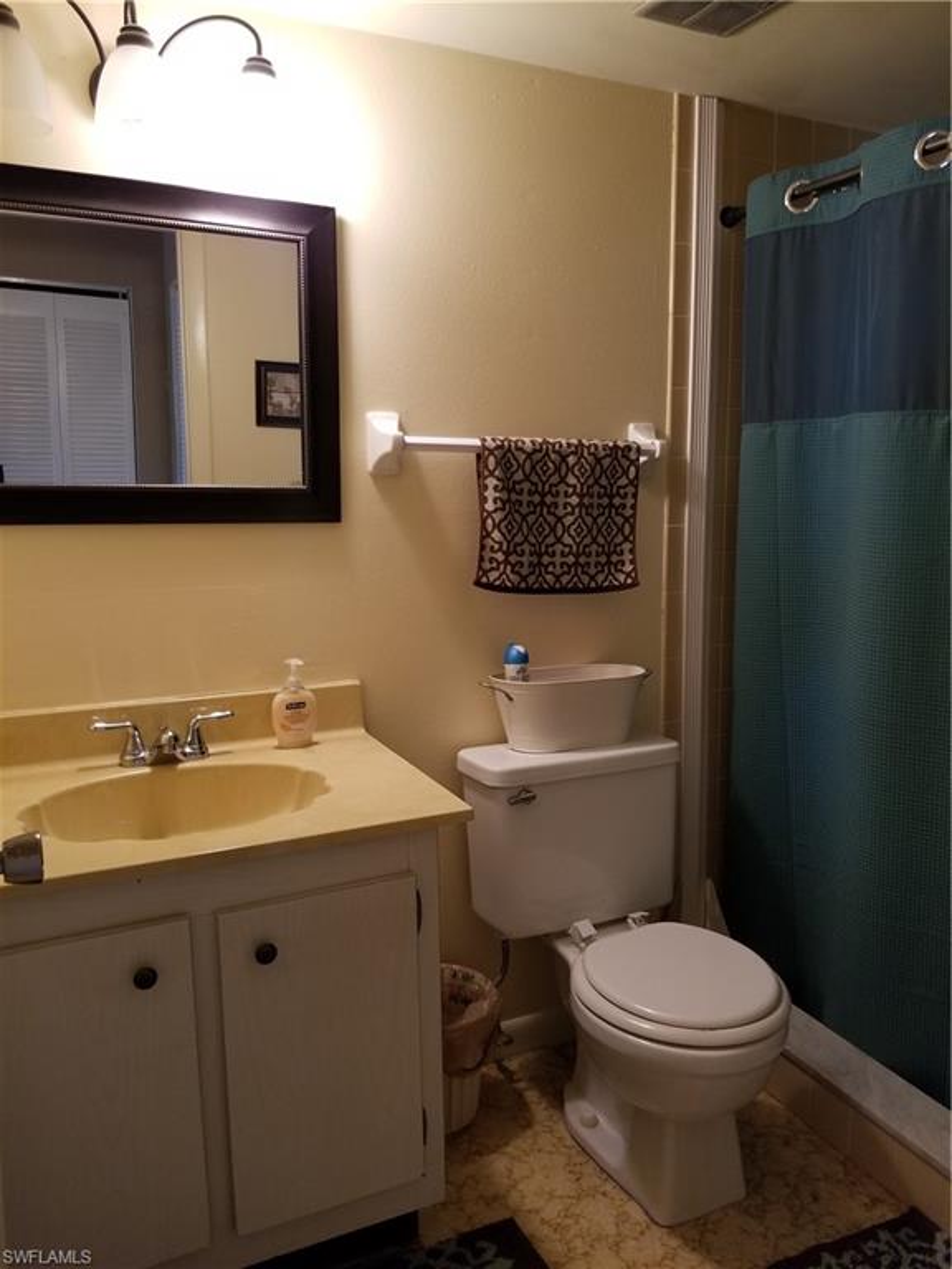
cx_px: 476
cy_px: 634
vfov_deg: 67.3
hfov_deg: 53.1
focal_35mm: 26
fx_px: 953
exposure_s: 1/30
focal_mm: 4.25
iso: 200
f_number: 1.7
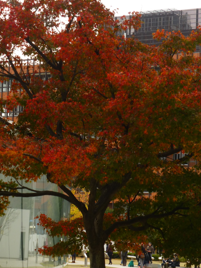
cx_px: 87
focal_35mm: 128
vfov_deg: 15.4
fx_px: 991
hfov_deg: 11.6
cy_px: 185
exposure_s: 1/160
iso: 100
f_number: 5.2
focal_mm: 16.1
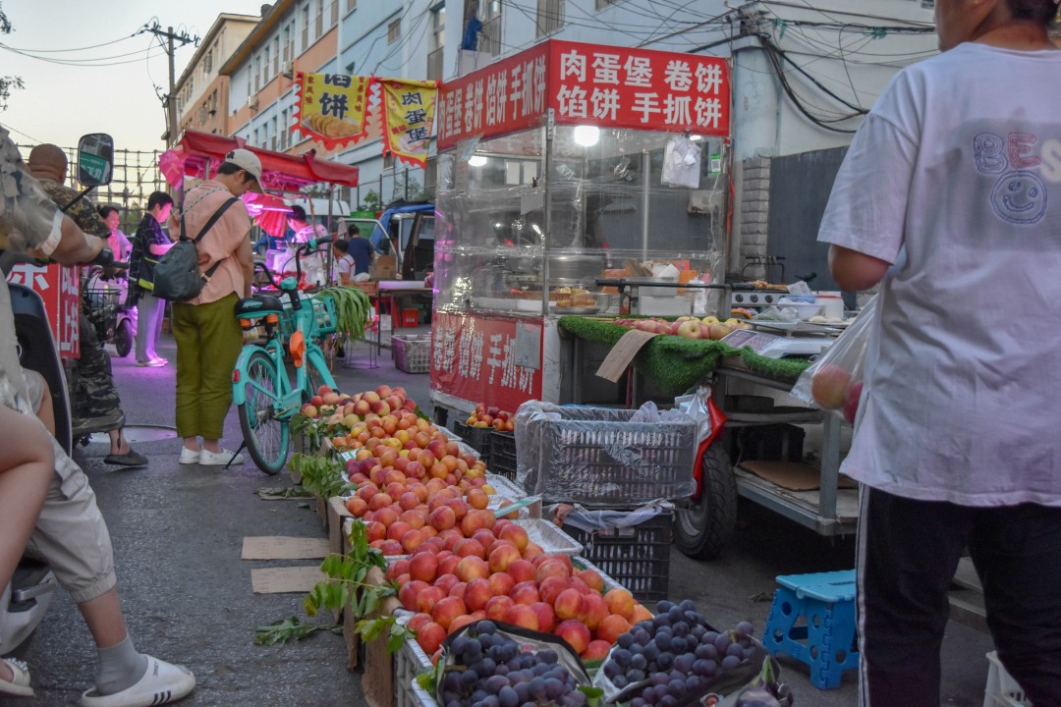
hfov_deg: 49.6
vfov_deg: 34.2
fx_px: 1149
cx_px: 530
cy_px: 354
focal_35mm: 39
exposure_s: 1/500
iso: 1100
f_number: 4
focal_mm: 26
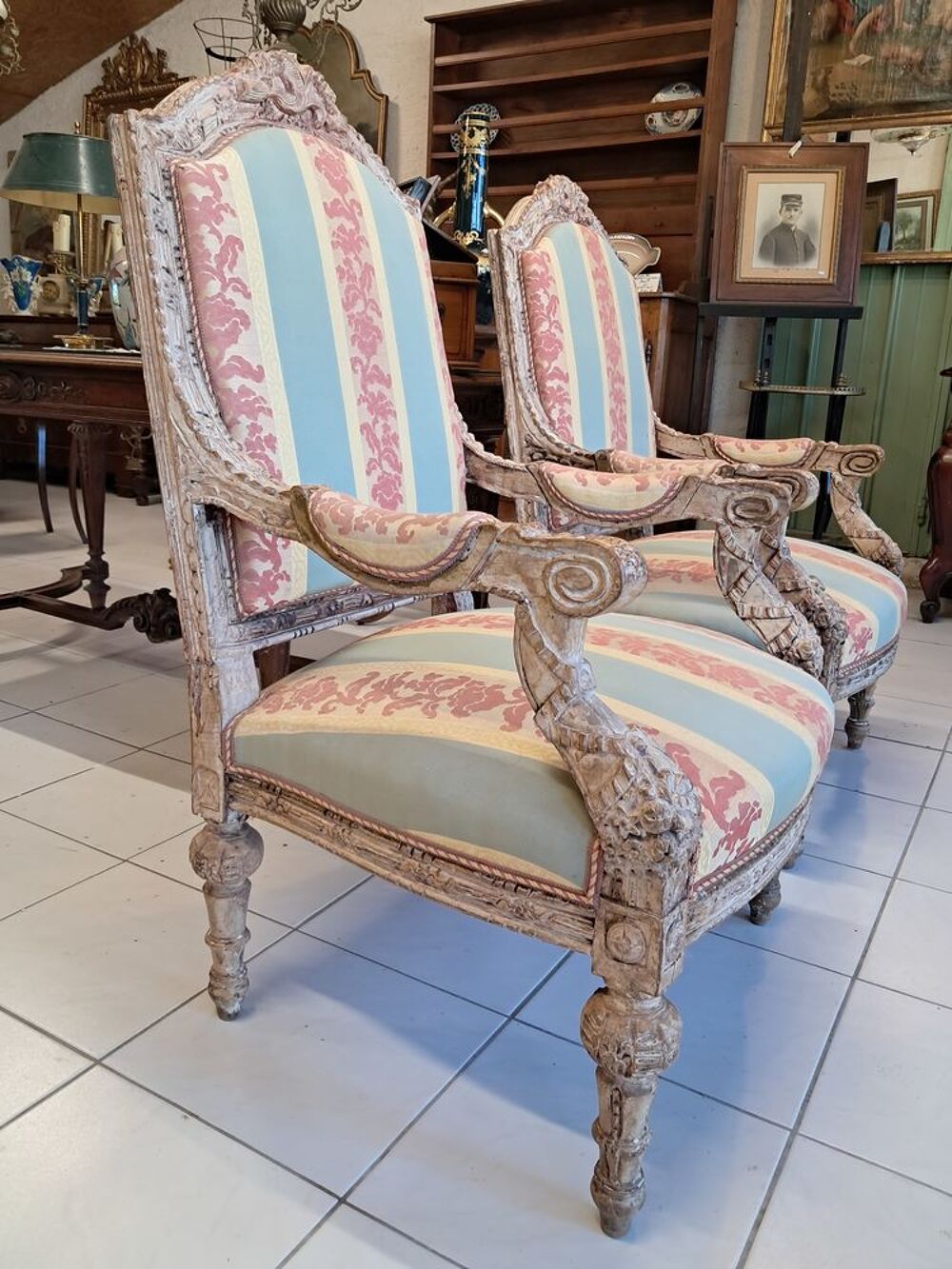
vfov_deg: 65.3
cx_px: 476
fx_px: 990
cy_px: 634
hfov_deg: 51.4
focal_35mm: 27
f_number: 1.8
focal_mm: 4
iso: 160
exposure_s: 1/50
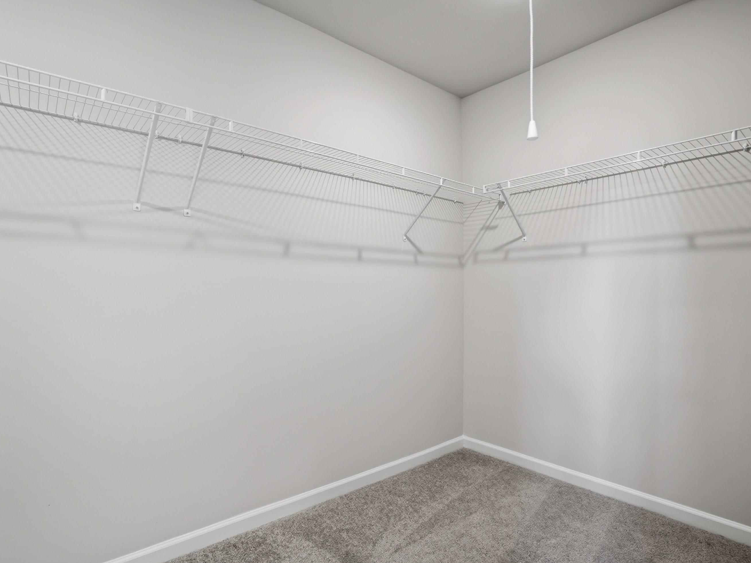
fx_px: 391
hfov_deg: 87.3
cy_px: 288
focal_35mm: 18
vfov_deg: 71.6
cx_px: 326
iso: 200
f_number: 9
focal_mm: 16
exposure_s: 1/80
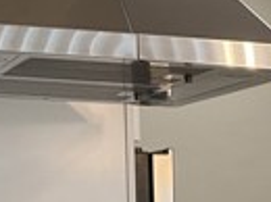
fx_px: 1117
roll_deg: +1.2
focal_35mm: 143
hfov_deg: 13.3
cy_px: 354
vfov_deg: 9.8
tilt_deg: -9.6
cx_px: 371
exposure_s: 1/60
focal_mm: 3
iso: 40
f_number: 1.8
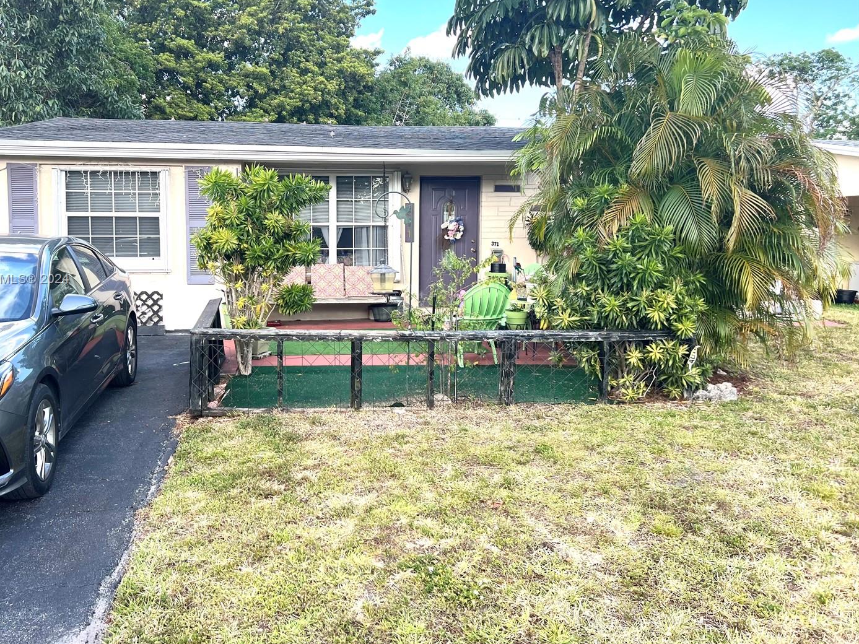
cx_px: 367
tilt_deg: -2.6
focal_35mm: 30
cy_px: 280
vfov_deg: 46.7
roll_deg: -0.7
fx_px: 744
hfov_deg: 59.7
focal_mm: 5.7
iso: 50
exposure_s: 1/461
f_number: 1.5
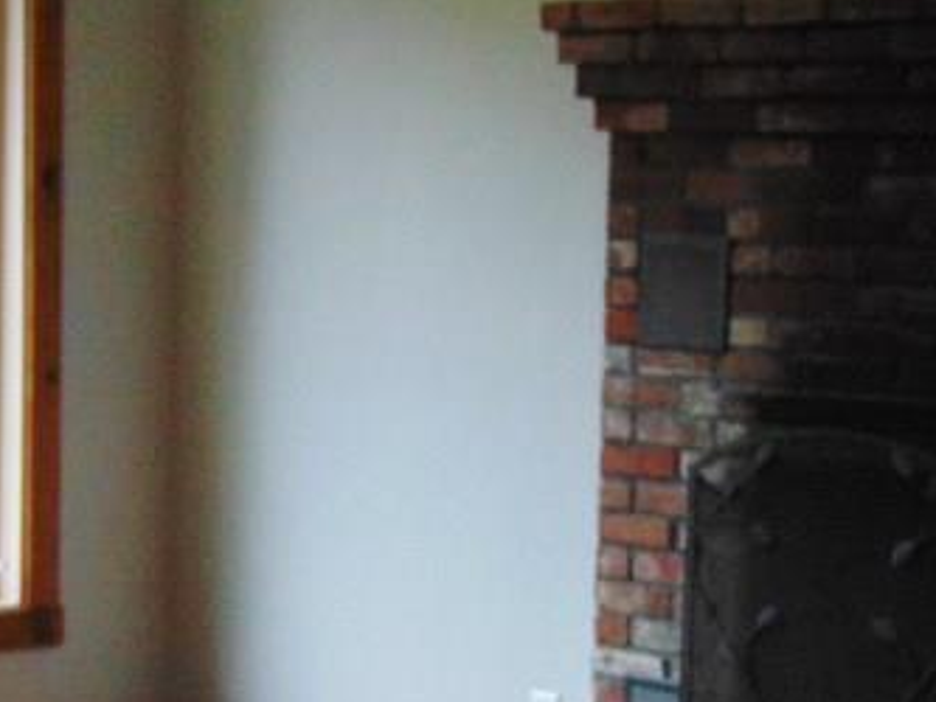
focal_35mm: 129
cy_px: 581
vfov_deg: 11.5
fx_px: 3489
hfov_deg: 15.2
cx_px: 200
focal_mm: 7.6
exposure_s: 1/50
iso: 320
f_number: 3.3
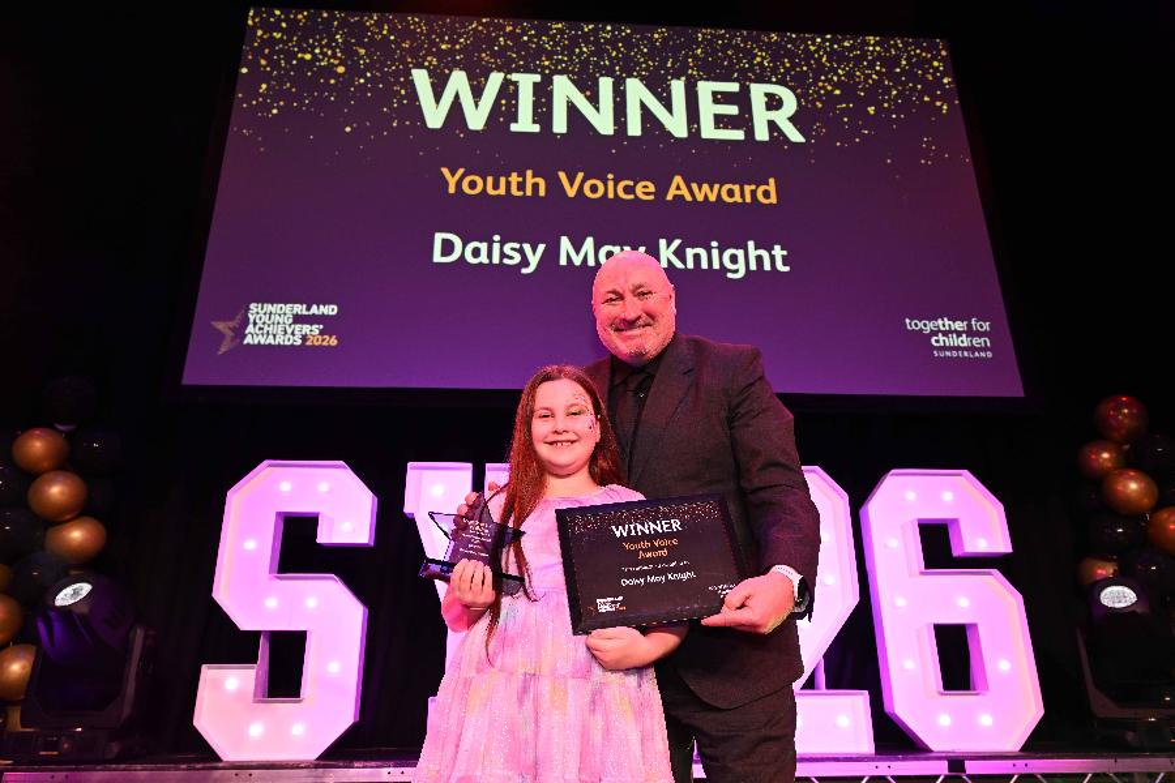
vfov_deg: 53.1
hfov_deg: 73.7
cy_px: 392
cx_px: 588
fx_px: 783
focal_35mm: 24
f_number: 5
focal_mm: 24
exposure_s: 1/160
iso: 2000
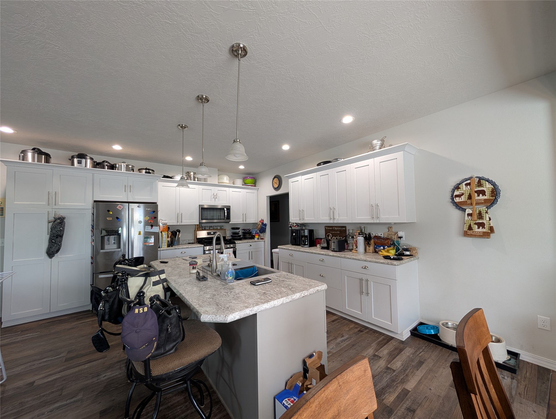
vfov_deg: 94.6
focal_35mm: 12
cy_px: 210
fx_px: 193
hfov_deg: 110.5
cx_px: 278
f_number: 1.7
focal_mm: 2.02
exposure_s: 1/24
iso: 55
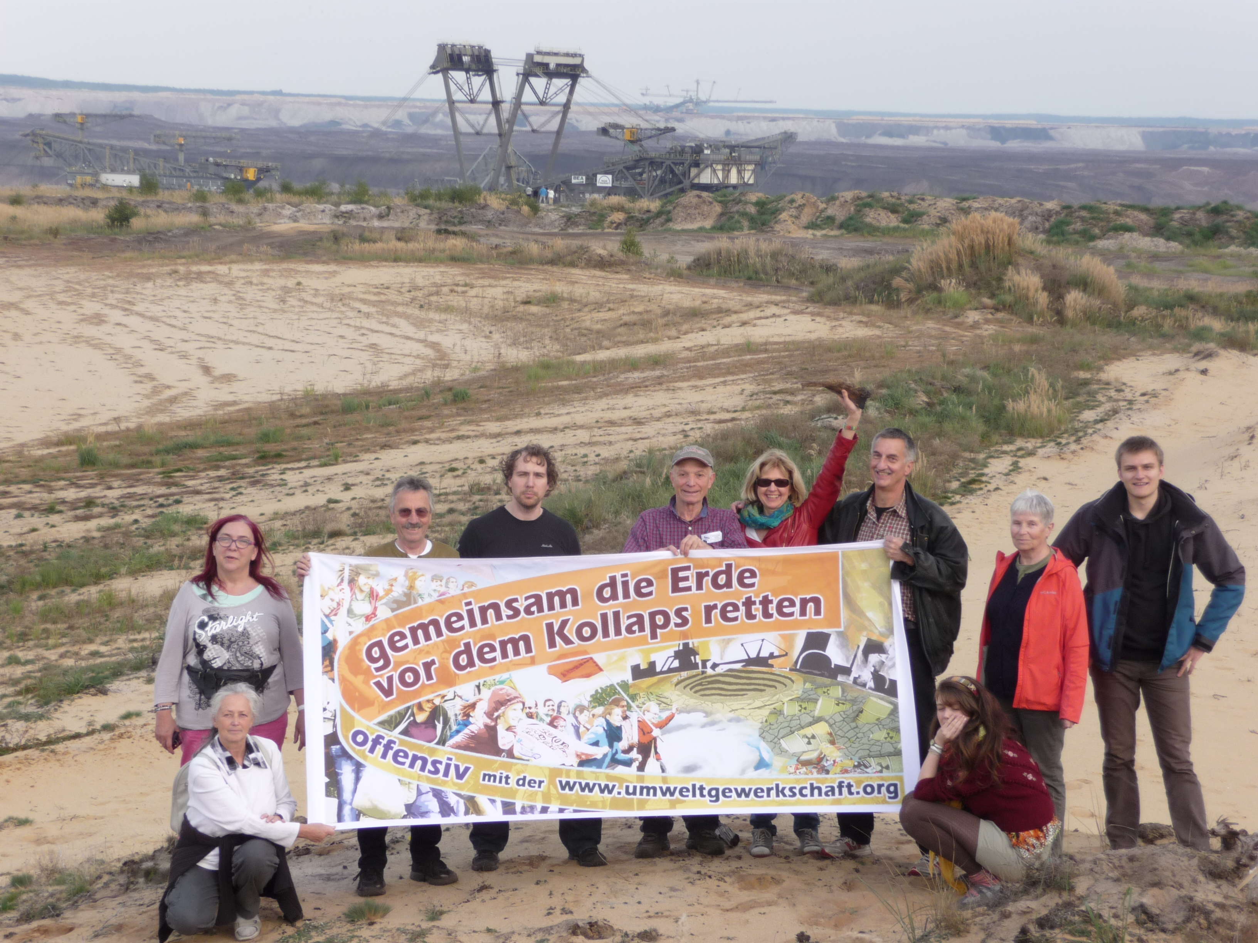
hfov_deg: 23.3
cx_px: 629
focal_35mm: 84
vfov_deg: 17.6
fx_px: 3053
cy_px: 472
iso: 100
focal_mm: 14.2
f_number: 4.7
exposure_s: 1/160
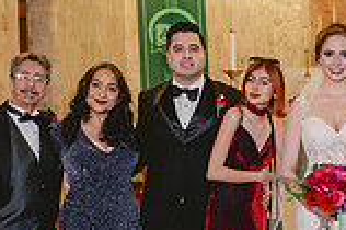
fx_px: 845
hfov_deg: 21.9
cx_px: 381
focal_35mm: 88
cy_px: 160
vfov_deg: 15.5
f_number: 4
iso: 1000
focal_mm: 24
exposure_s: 1/125
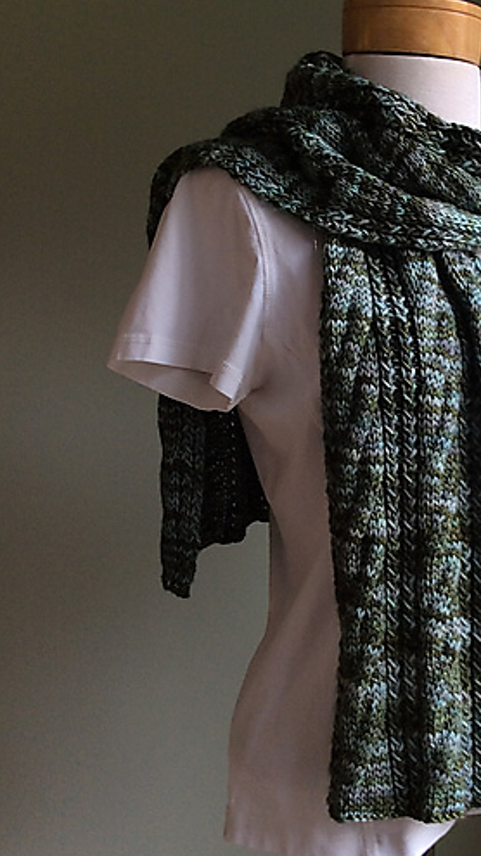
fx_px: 1022
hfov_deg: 25.9
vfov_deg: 45.4
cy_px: 379
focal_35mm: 45
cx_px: 396
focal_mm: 3.3
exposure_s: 1/24
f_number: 2.4
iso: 50
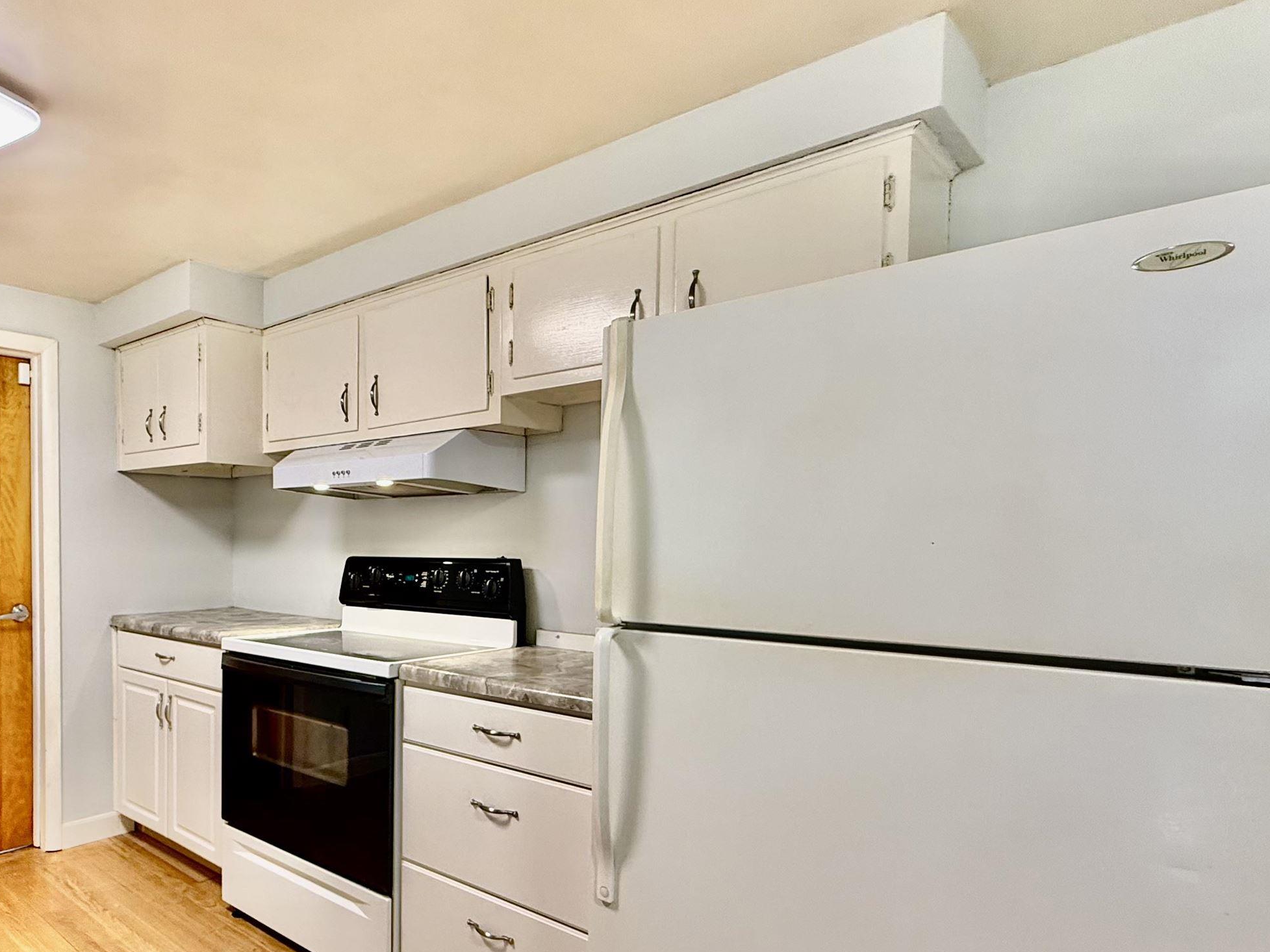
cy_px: 571
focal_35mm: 22
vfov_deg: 60.6
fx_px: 807
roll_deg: +0.2
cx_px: 294
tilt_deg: -0.4
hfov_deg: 70.4
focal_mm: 2.22
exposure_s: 1/60
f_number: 2.2
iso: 160
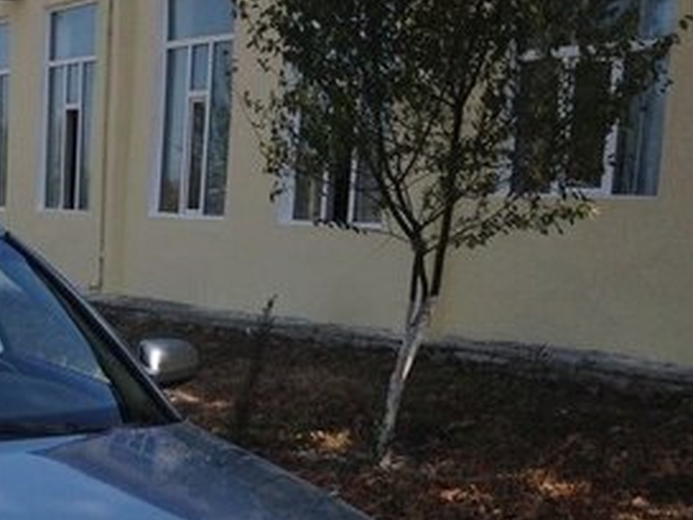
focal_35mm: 85
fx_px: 1702
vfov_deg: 16.8
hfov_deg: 22.3
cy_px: 565
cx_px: 31
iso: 50
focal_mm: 4.28
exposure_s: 1/1346
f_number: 2.4
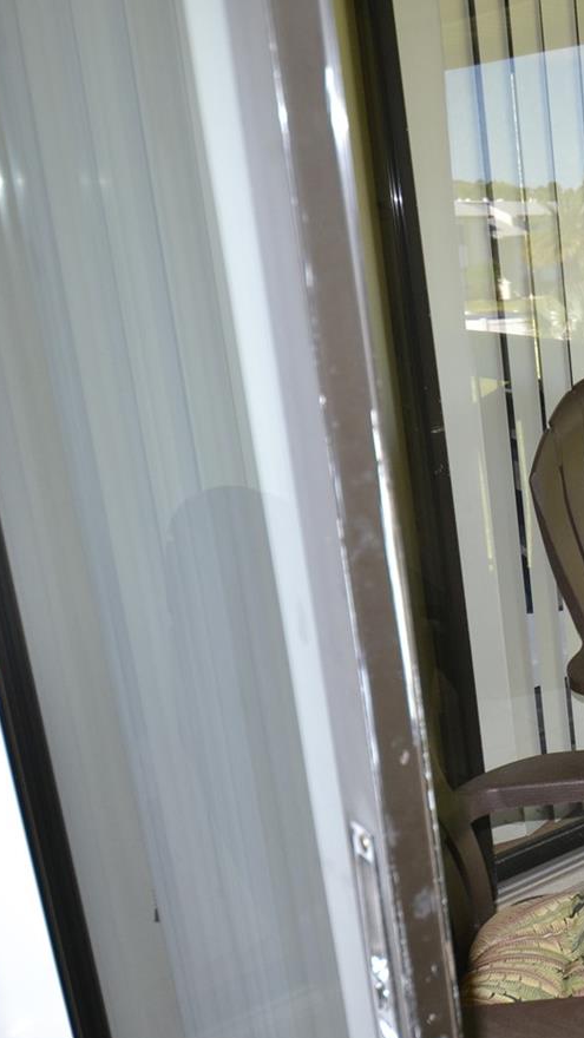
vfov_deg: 50.5
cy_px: 533
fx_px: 1101
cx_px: 931
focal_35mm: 40
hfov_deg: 22.7
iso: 320
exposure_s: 1/125
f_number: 4
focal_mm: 14
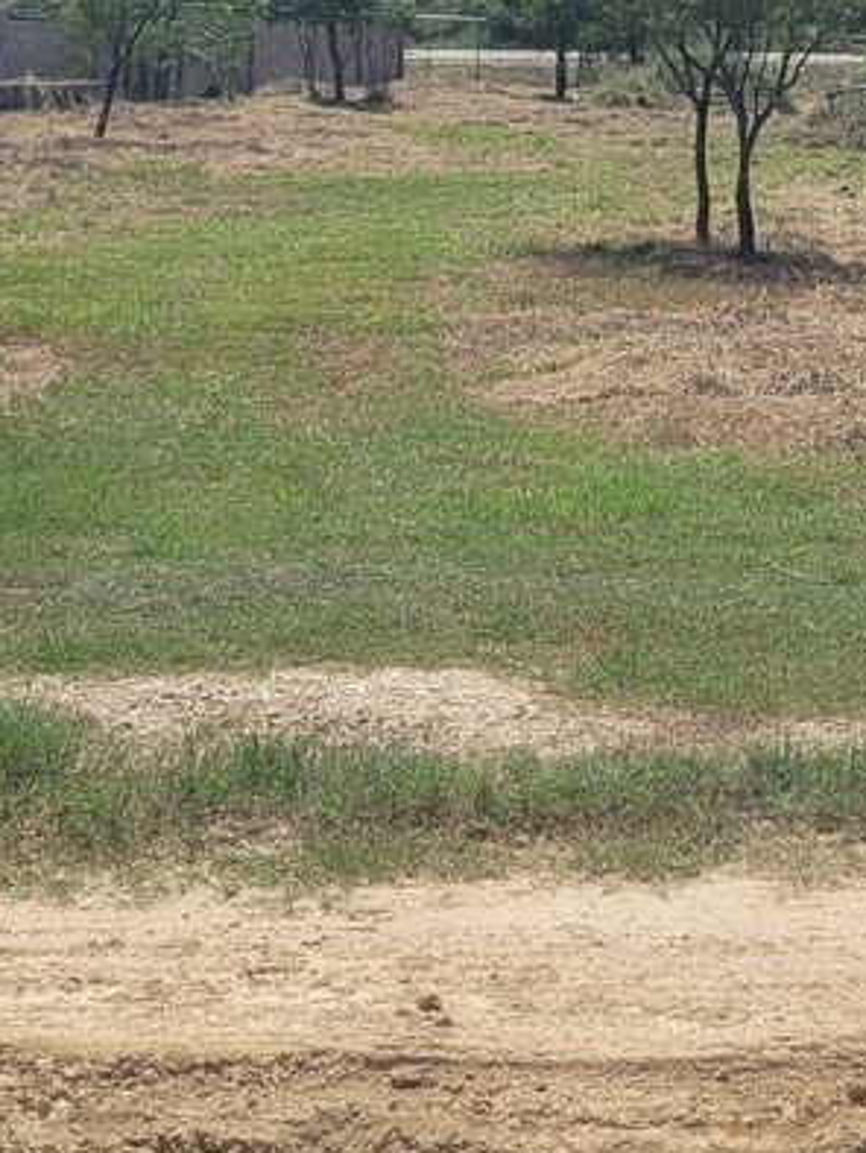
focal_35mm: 95
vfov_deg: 19.9
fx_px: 3165
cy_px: -50
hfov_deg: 15.2
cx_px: 919
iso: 40
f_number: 1.8
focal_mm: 5.4
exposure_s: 1/3540
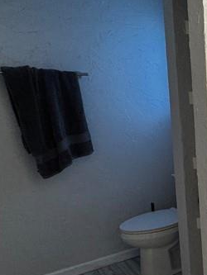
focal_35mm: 43
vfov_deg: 43.6
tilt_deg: -14.3
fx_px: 343
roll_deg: -0.8
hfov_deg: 26.2
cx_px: 297
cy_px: 168
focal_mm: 2.22
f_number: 2.2
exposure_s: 1/120
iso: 250
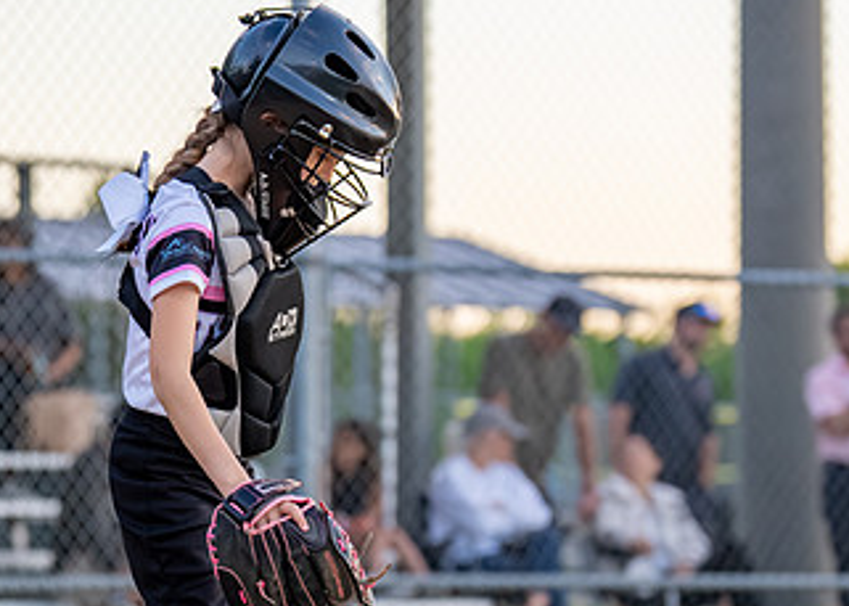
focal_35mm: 201
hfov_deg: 10.0
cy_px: 482
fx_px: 4845
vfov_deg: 7.1
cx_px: 231
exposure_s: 1/1250
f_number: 2.8
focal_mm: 93
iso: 1600
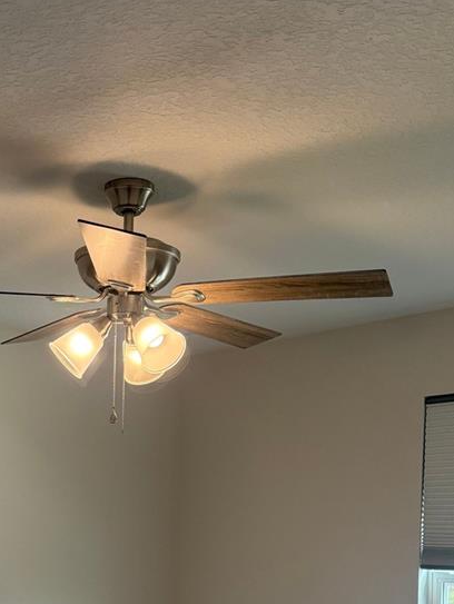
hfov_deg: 26.7
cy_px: 551
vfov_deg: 34.1
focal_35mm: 53
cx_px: 55
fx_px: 926
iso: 200
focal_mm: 6.76
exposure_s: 1/193
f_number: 1.78
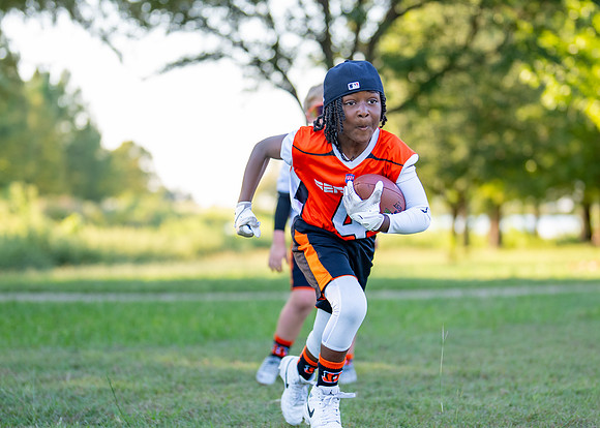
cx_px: 315
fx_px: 1621
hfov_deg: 21.0
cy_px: 229
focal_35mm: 95
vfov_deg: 15.0
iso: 160
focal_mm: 50
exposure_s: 1/1250
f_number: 1.2
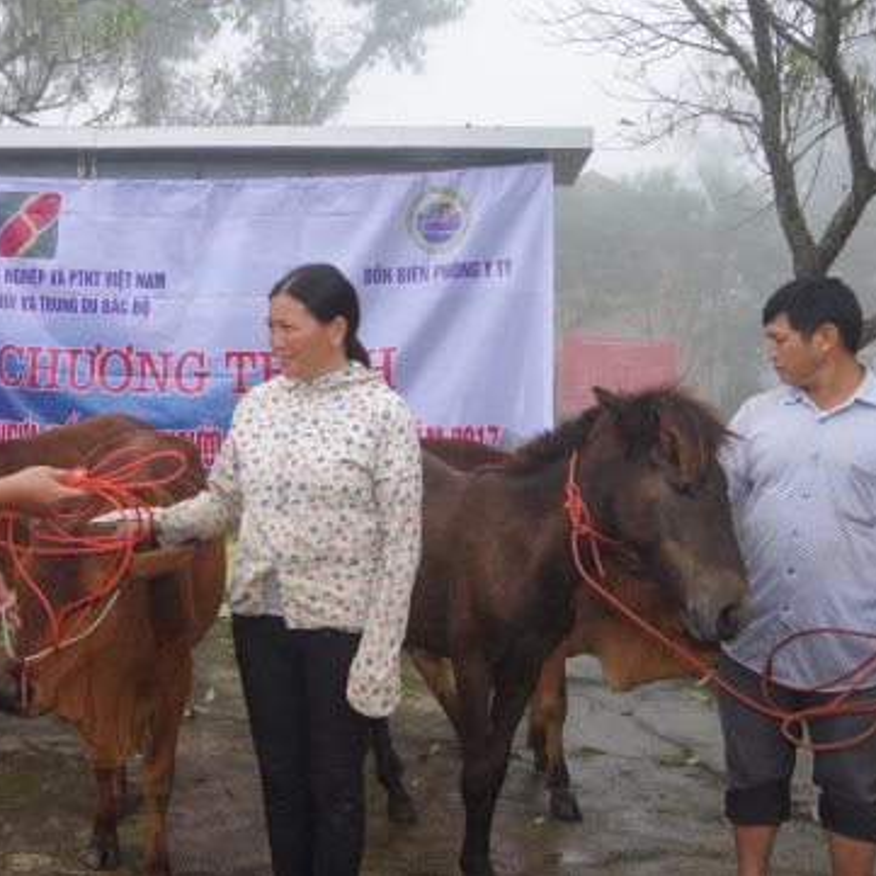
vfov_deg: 41.9
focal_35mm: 40
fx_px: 1145
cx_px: 318
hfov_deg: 41.5
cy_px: 439
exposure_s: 1/180
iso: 400
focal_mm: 21
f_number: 7.1
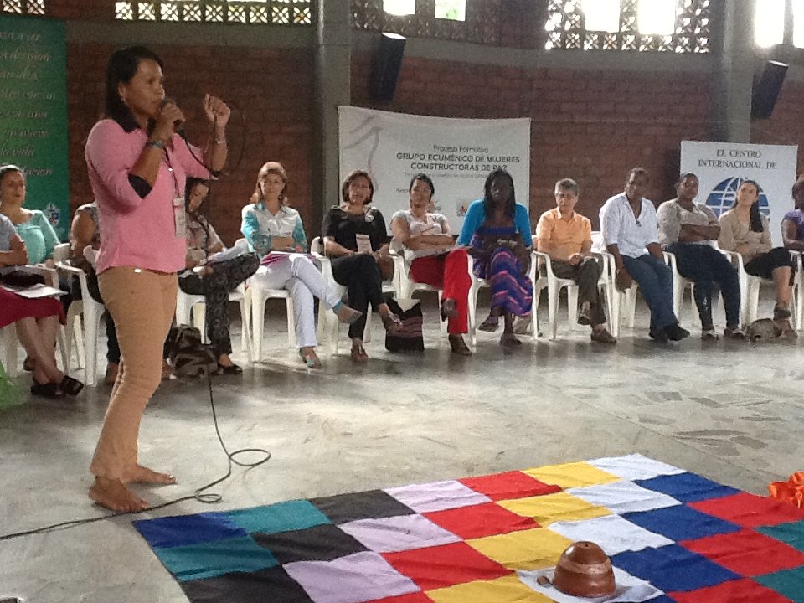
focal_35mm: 44
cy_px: 302
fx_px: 1022
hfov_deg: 42.9
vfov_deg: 32.9
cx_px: 402
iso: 160
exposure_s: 1/30
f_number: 2.4
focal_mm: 2.03
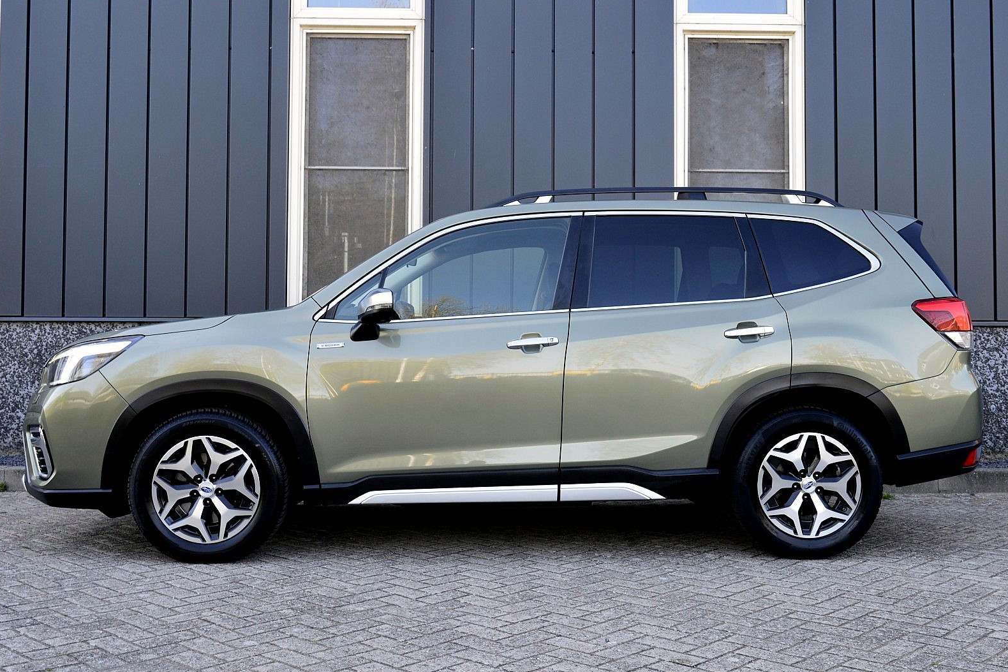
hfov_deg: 50.1
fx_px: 1078
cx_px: 494
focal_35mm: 39
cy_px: 340
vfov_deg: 34.6
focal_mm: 25
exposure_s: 1/80
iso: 400
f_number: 8
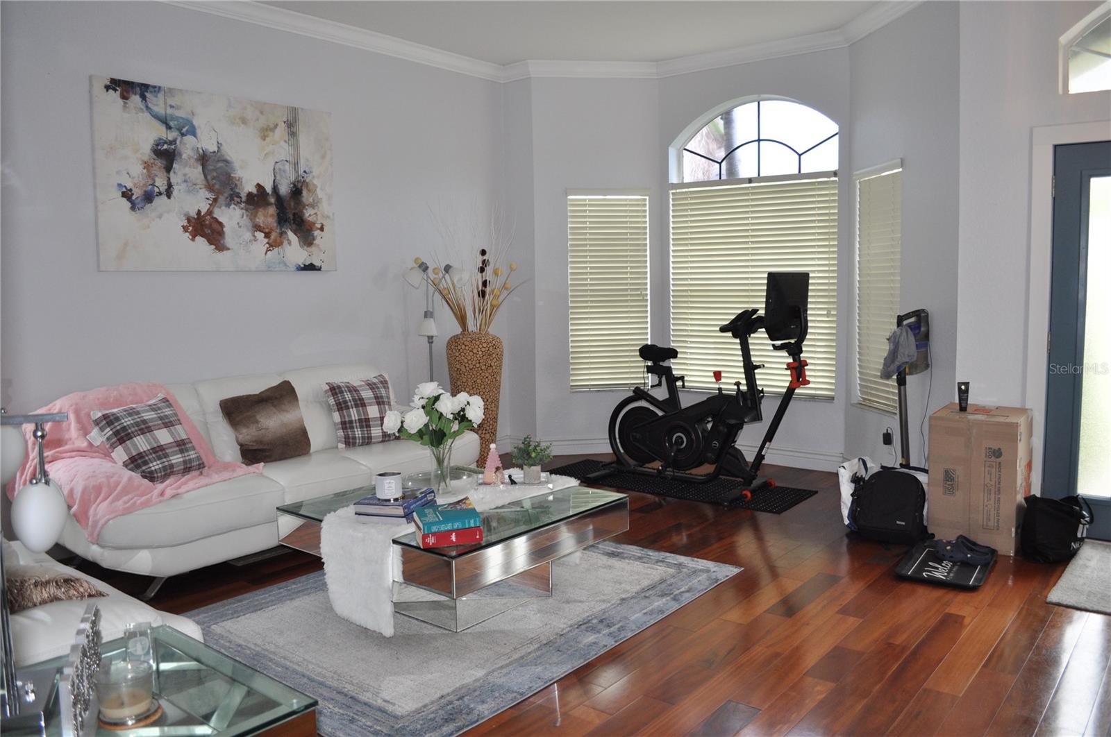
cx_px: 556
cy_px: 368
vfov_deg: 47.8
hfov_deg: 67.5
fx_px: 832
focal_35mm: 27
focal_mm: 18
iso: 560
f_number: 3.5
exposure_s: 1/125
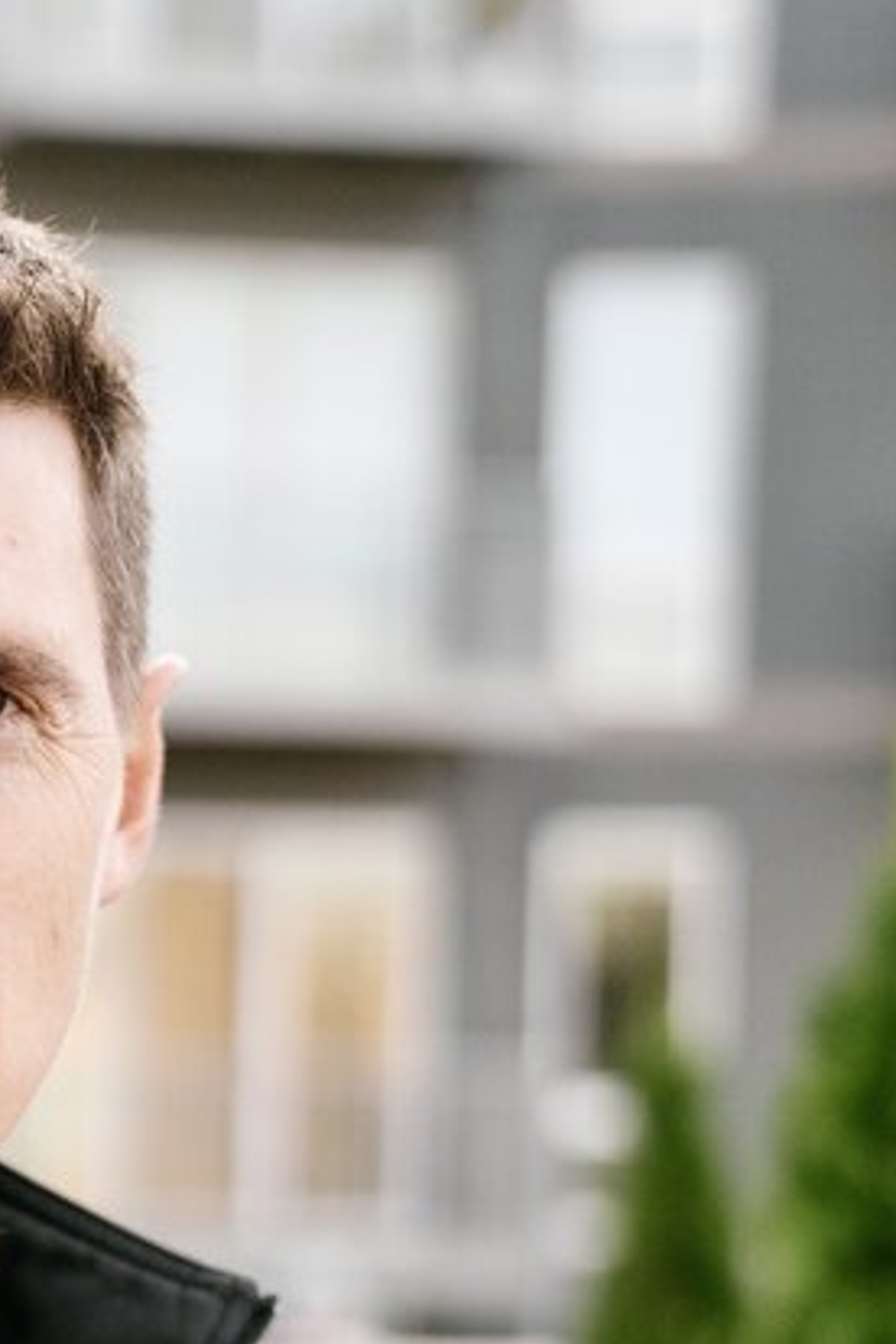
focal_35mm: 145
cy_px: 1818
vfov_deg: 13.6
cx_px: -295
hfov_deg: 9.3
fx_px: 5413
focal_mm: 50
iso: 1600
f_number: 2.5
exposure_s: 1/3200
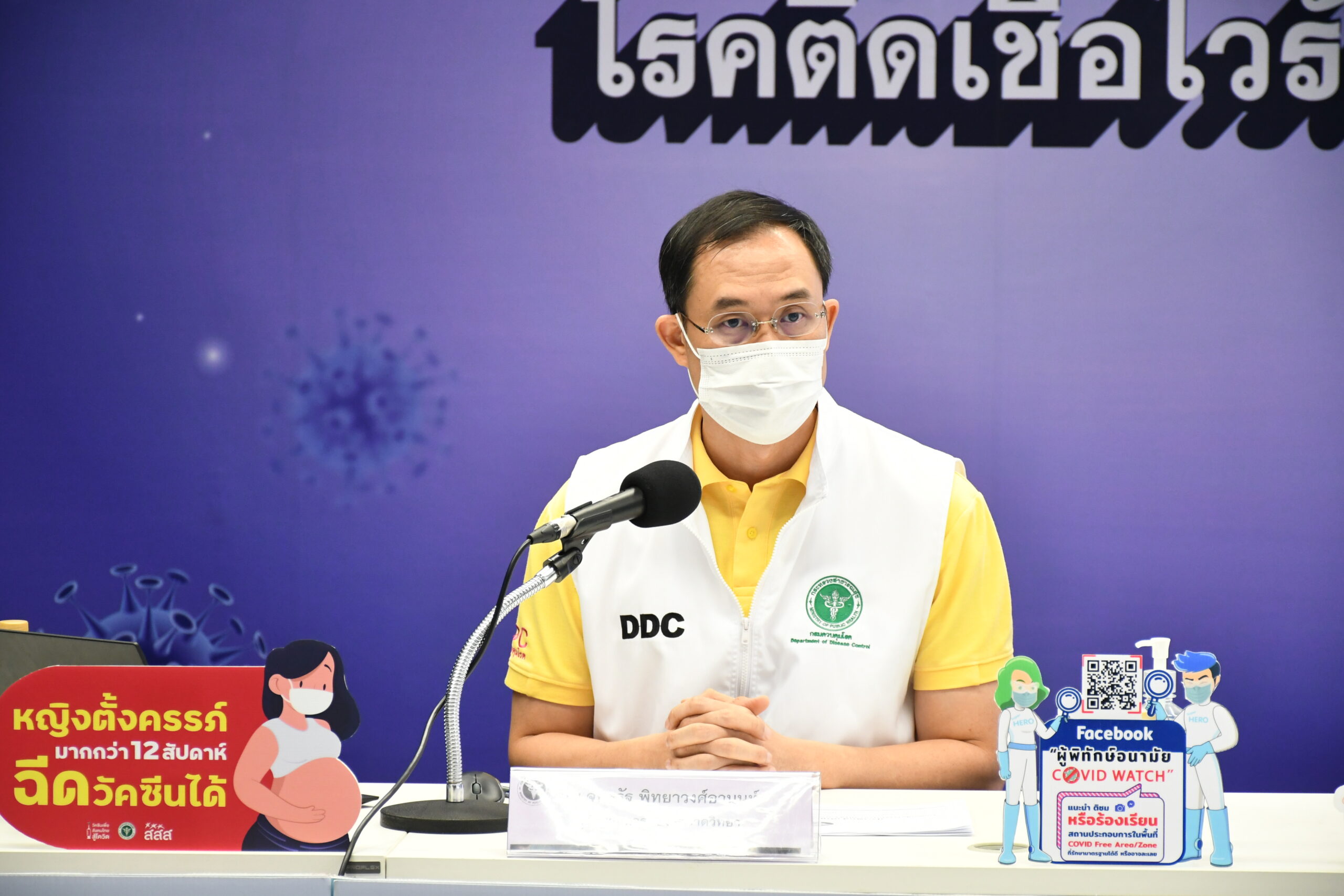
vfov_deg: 9.7
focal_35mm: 142
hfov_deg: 14.4
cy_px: 448
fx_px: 5301
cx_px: 672
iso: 2000
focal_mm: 95
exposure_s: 1/60
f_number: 5.6
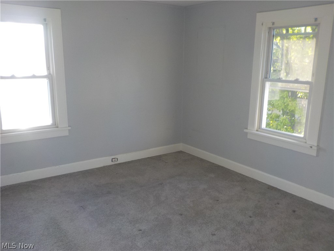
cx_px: 167
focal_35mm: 30
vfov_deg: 46.8
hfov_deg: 60.0
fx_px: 289
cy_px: 126
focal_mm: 4.1
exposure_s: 1/50
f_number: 3.3
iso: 125
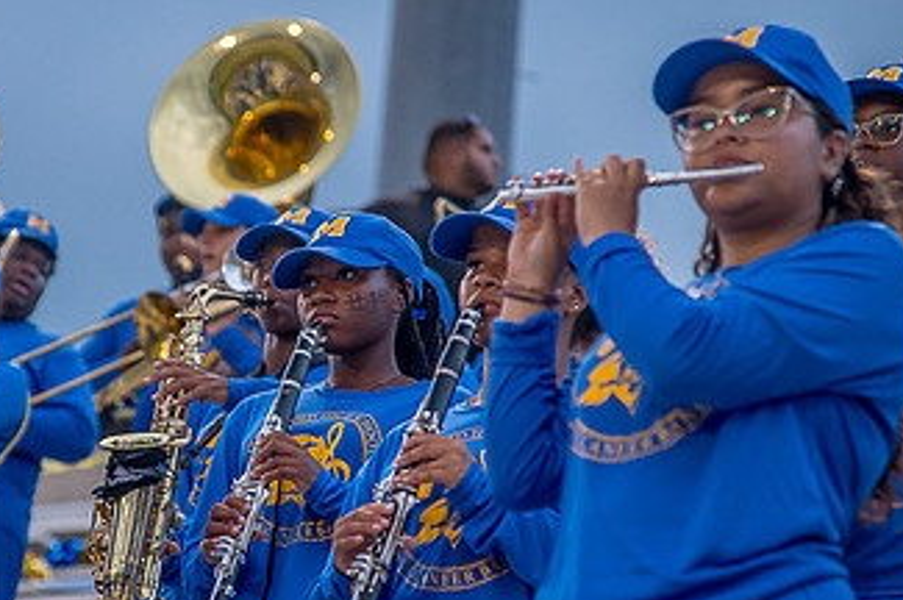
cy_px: 333
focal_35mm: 214
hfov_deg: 9.6
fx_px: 5362
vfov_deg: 6.4
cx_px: 233
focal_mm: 120
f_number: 4
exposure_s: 1/250
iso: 1250
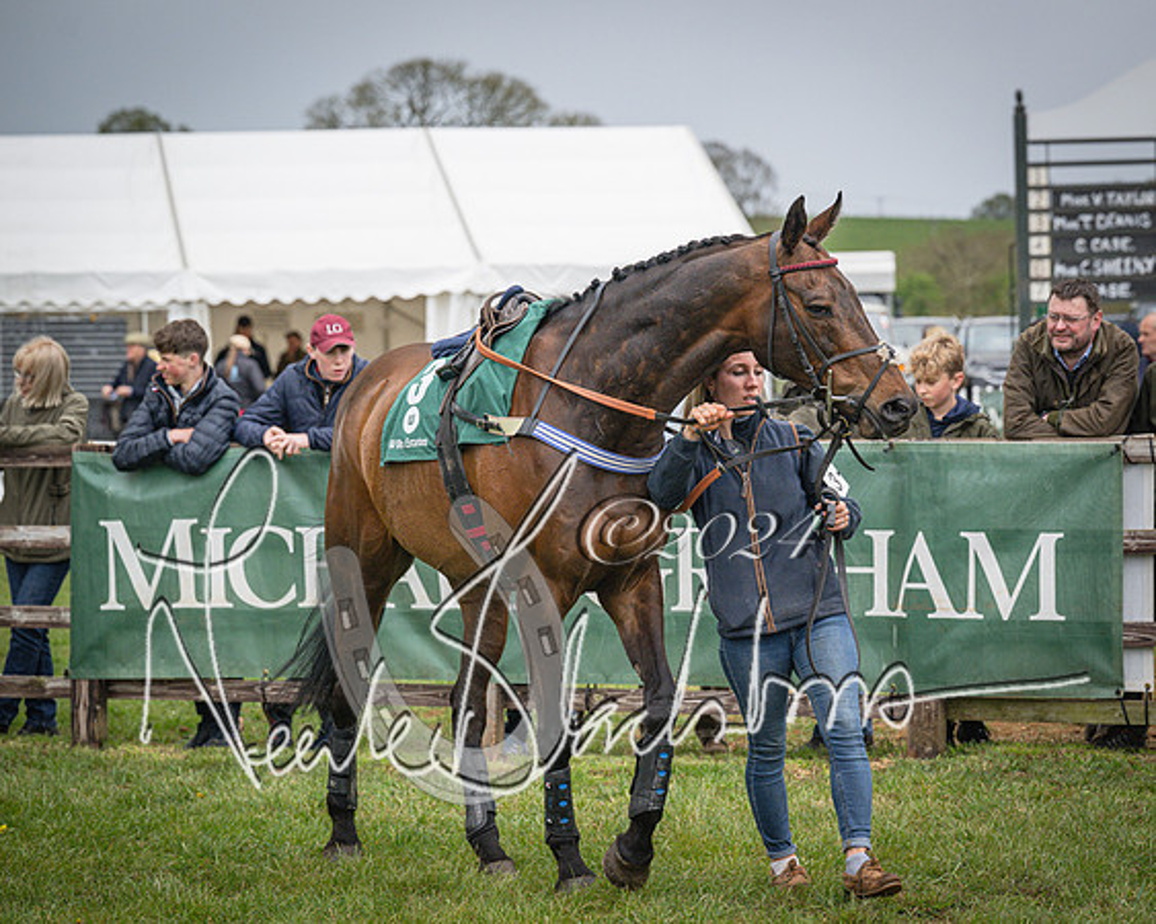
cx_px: 694
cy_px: 462
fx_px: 4044
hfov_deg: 16.3
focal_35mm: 118
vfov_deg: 13.0
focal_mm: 105
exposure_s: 1/5000
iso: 800
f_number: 4.5
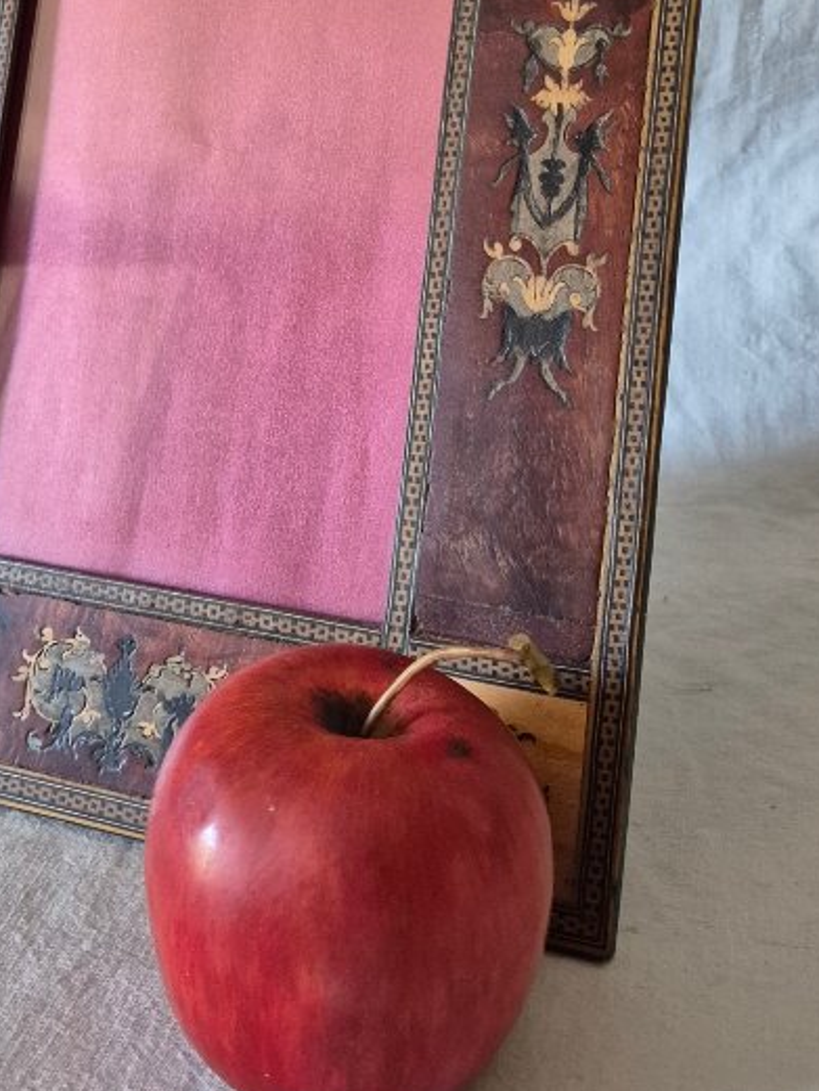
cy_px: 197
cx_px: 350
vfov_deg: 34.9
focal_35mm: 53
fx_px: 1671
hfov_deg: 27.5
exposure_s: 1/100
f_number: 1.8
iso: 1000
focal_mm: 5.4
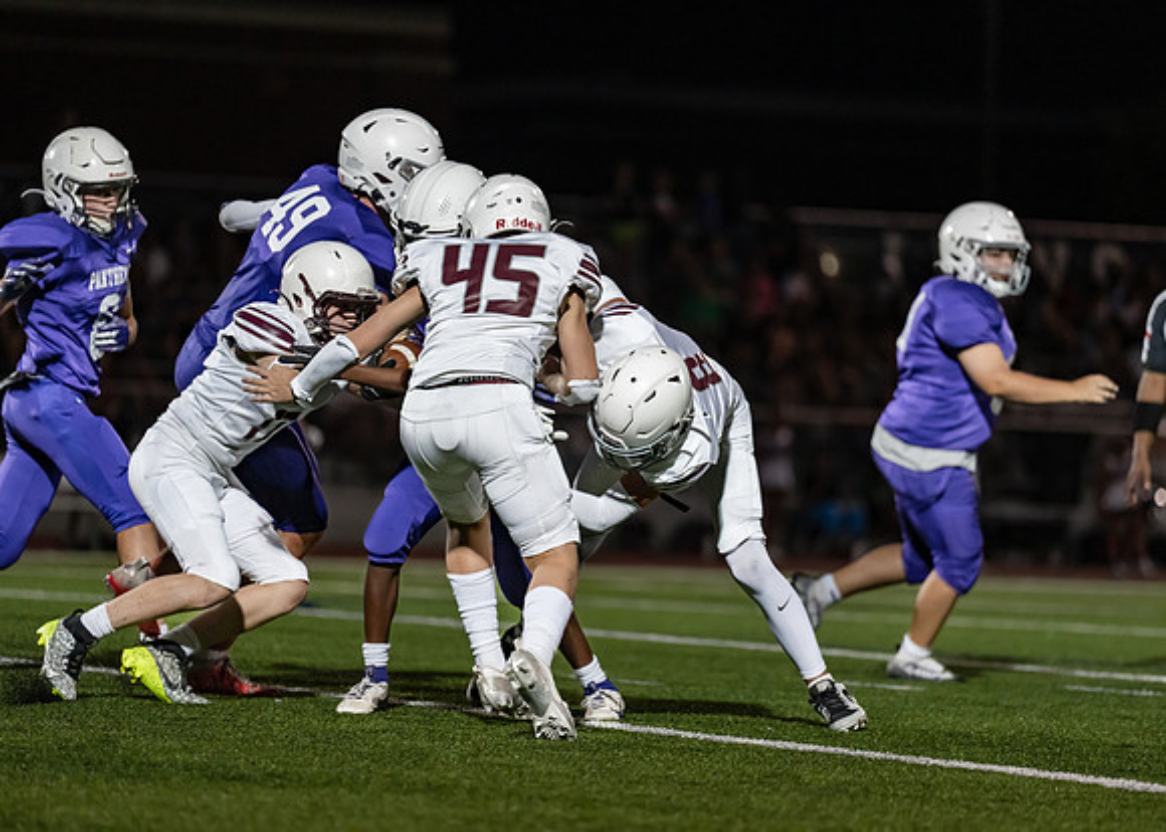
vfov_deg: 6.9
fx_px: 6931
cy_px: 416
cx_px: 583
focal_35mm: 209
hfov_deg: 9.6
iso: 3200
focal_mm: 197
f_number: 2.8
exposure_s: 1/1250
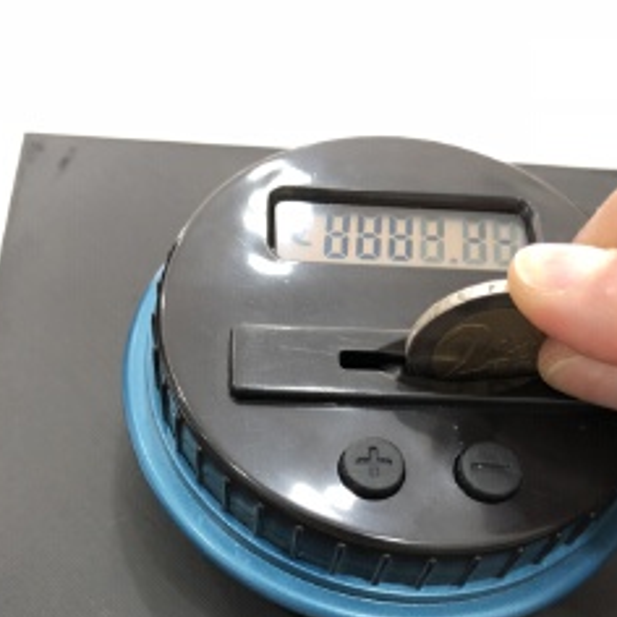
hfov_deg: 40.0
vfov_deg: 38.6
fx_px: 847
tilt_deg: -60.4
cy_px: 489
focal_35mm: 42
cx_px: 269
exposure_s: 1/33
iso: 40
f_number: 1.8
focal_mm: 4
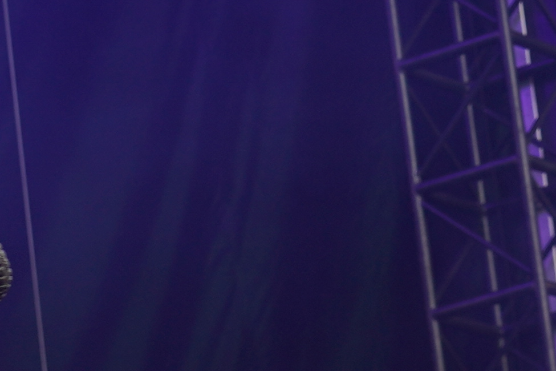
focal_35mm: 314
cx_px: 50
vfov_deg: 4.4
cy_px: 438
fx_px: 4849
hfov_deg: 6.5
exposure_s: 1/80
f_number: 4
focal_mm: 51
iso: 100
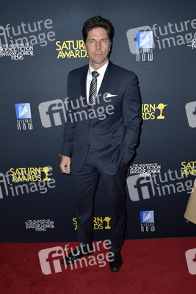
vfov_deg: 58.7
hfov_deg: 41.1
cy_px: 147
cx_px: 98
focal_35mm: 32
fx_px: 261
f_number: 6.3
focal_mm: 32
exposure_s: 1/250
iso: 250
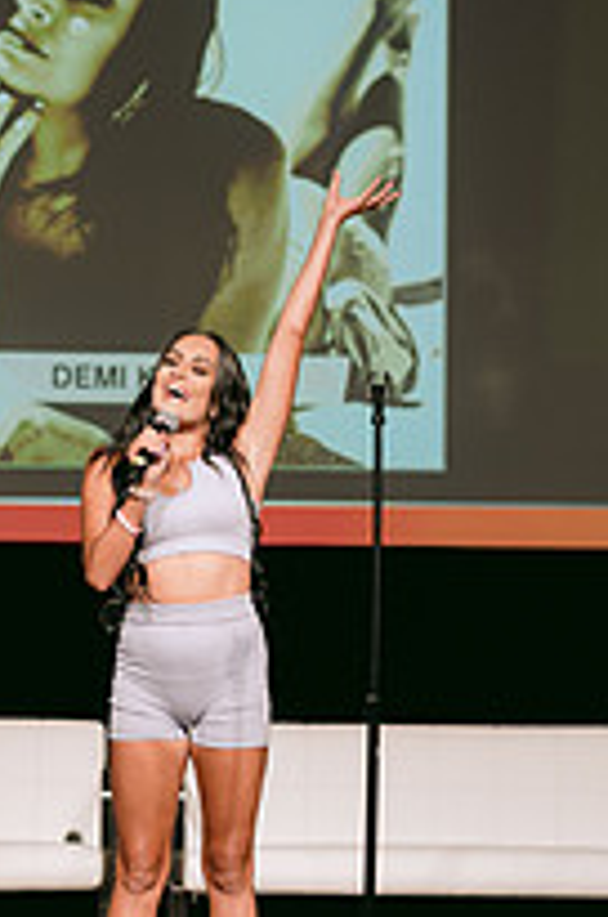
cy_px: 626
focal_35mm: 187
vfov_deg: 11.0
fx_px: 4753
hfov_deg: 7.3
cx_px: 224
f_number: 2.8
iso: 400
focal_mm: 85
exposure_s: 1/250
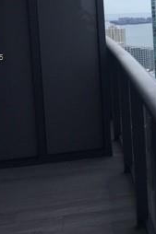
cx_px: 242
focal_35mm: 76
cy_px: 58
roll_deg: +1.9
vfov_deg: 26.3
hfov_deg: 16.2
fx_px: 495
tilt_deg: -3.8
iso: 25
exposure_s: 1/2747
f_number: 2.2
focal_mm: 4.15
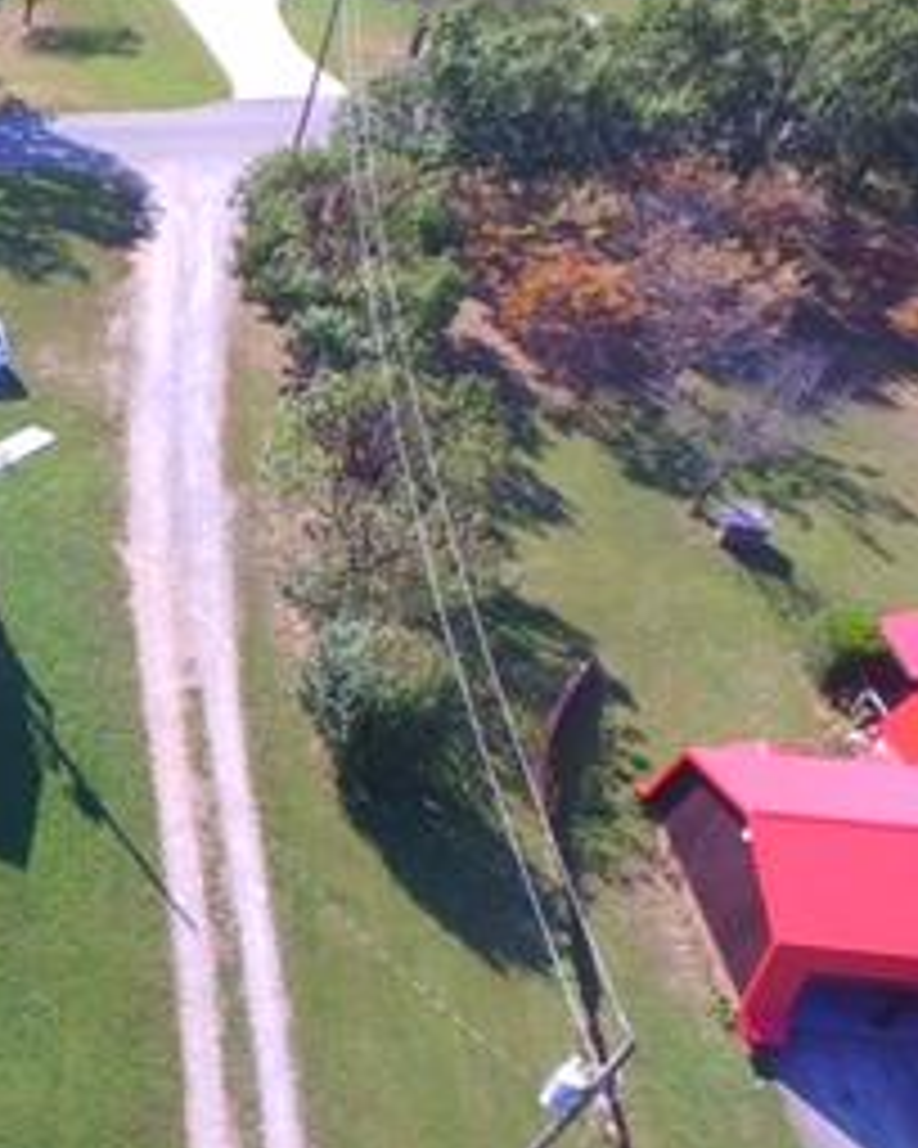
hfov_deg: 25.2
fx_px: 1664
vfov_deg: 38.0
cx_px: -374
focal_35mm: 49
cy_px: 657
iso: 100
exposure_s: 1/358
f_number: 2.8
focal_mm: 3.61
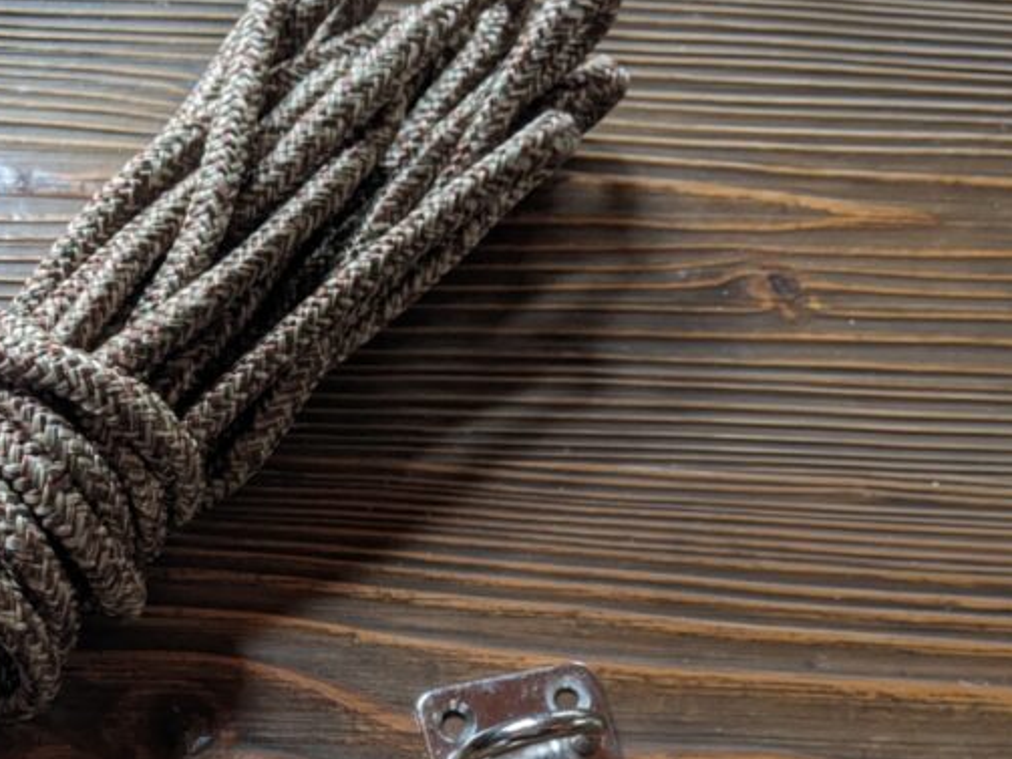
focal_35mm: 55
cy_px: 616
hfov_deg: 34.1
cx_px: 231
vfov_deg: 26.0
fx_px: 1608
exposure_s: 1/37.1
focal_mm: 4.44
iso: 289
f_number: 1.8
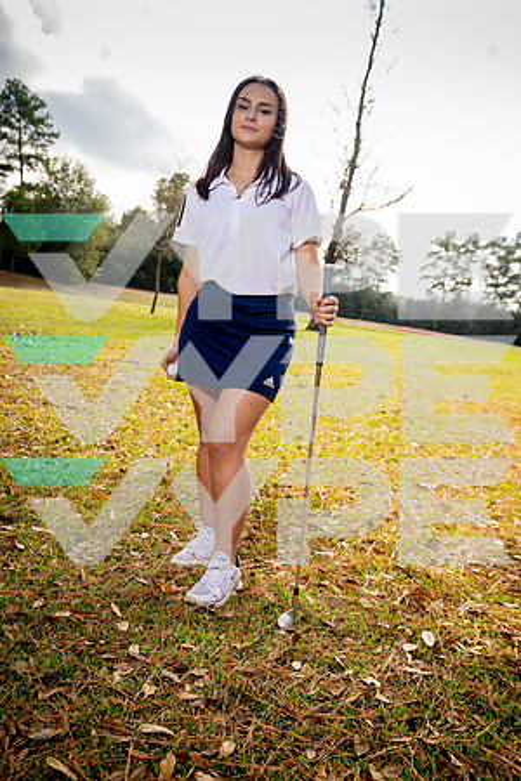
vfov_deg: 58.7
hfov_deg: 41.1
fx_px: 695
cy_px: 390
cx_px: 260
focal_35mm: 32
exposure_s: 1/250
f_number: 4.5
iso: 160
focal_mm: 32
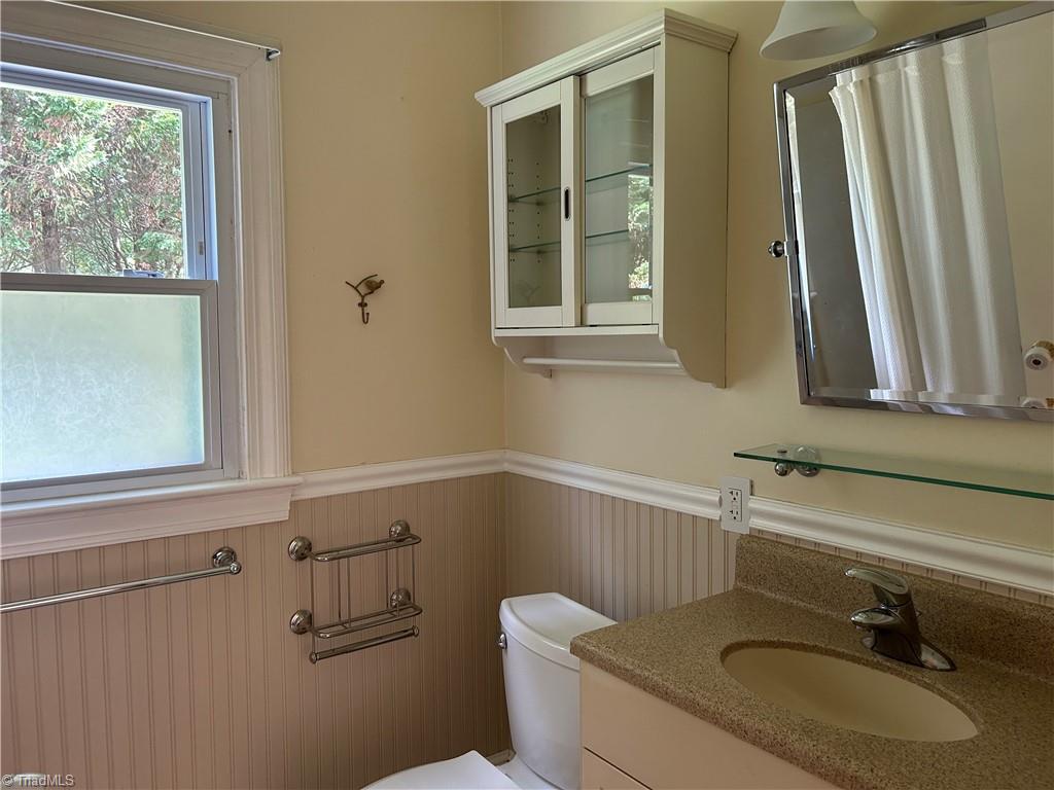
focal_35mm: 26
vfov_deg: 53.1
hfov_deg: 67.3
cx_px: 527
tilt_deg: -3.0
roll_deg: -0.2
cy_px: 395
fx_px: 792
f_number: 1.5
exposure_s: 1/81
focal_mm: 5.7
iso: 125
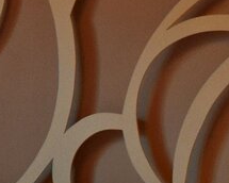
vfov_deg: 6.4
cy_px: 125
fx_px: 1633
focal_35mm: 241
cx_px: -366
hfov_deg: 7.4
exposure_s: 1/25
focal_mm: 18
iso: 400
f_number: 7.1
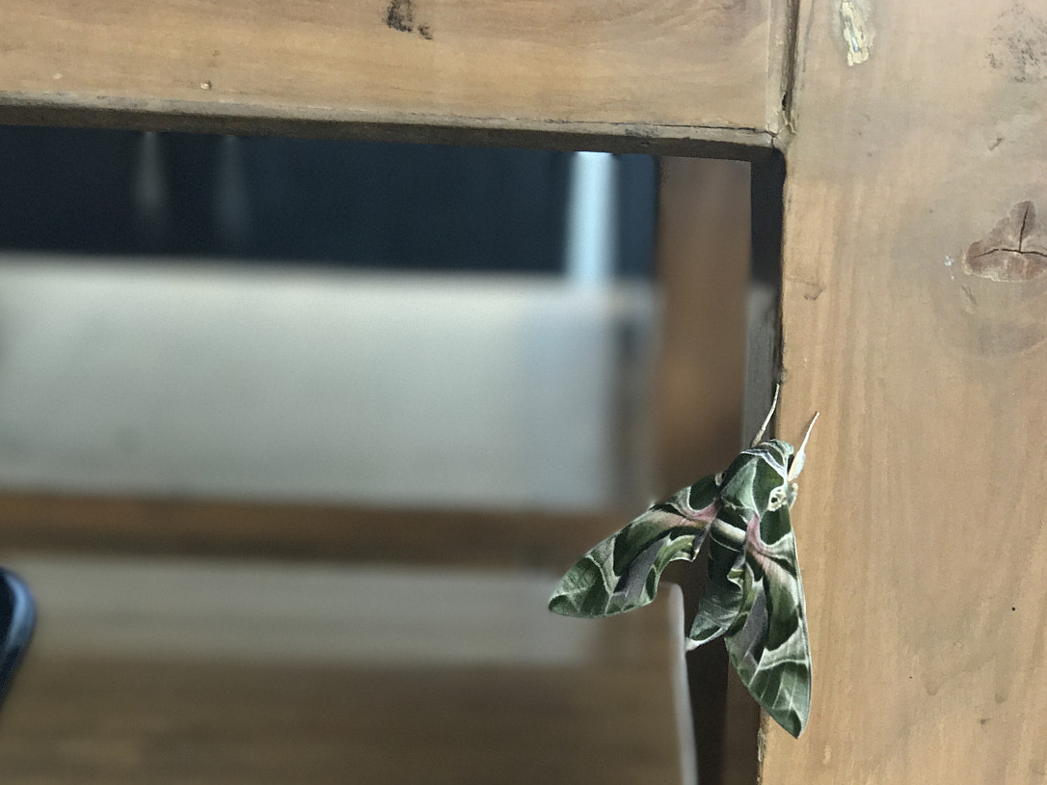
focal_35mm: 84
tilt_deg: -18.0
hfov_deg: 23.2
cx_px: 692
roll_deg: -3.1
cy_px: 567
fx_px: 2540
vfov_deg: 17.5
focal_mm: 6.6
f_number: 2.8
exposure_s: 1/93
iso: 125
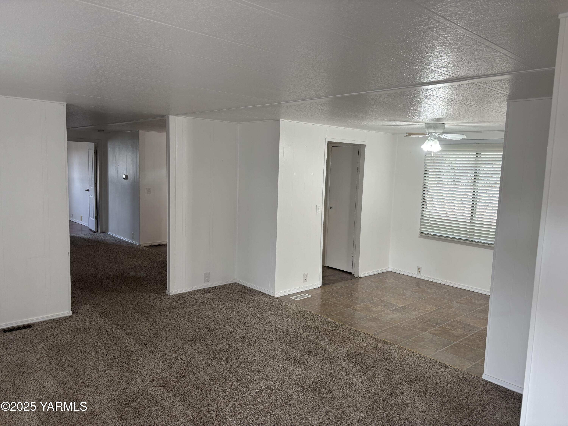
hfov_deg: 67.3
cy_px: 213
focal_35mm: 26
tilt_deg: -6.7
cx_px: 284
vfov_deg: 53.1
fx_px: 427
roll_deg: -1.6
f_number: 1.6
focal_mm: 5.96
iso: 80
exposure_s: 1/120
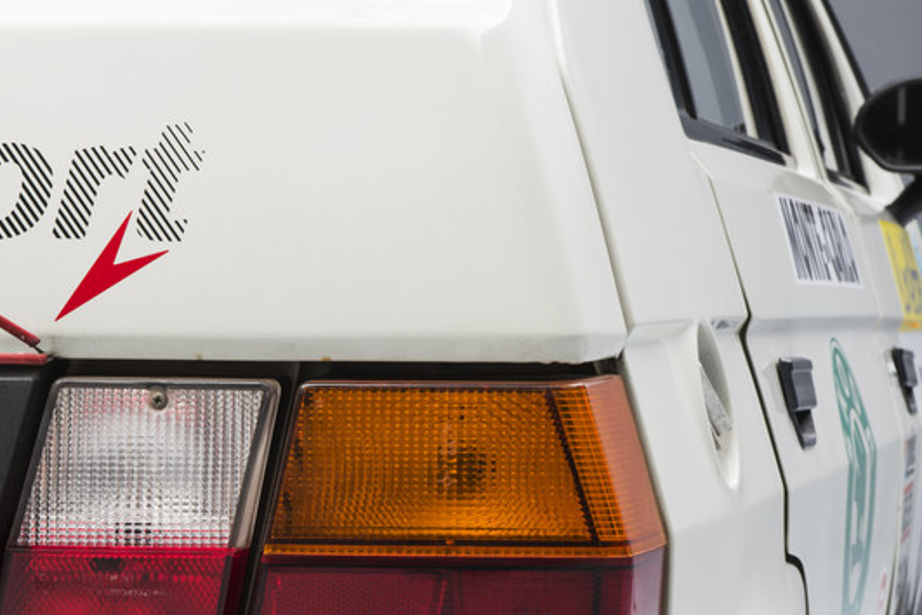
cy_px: 530
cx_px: 240
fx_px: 4046
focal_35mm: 158
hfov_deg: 13.0
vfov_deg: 8.7
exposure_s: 2.5
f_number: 14
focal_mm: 70
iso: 100
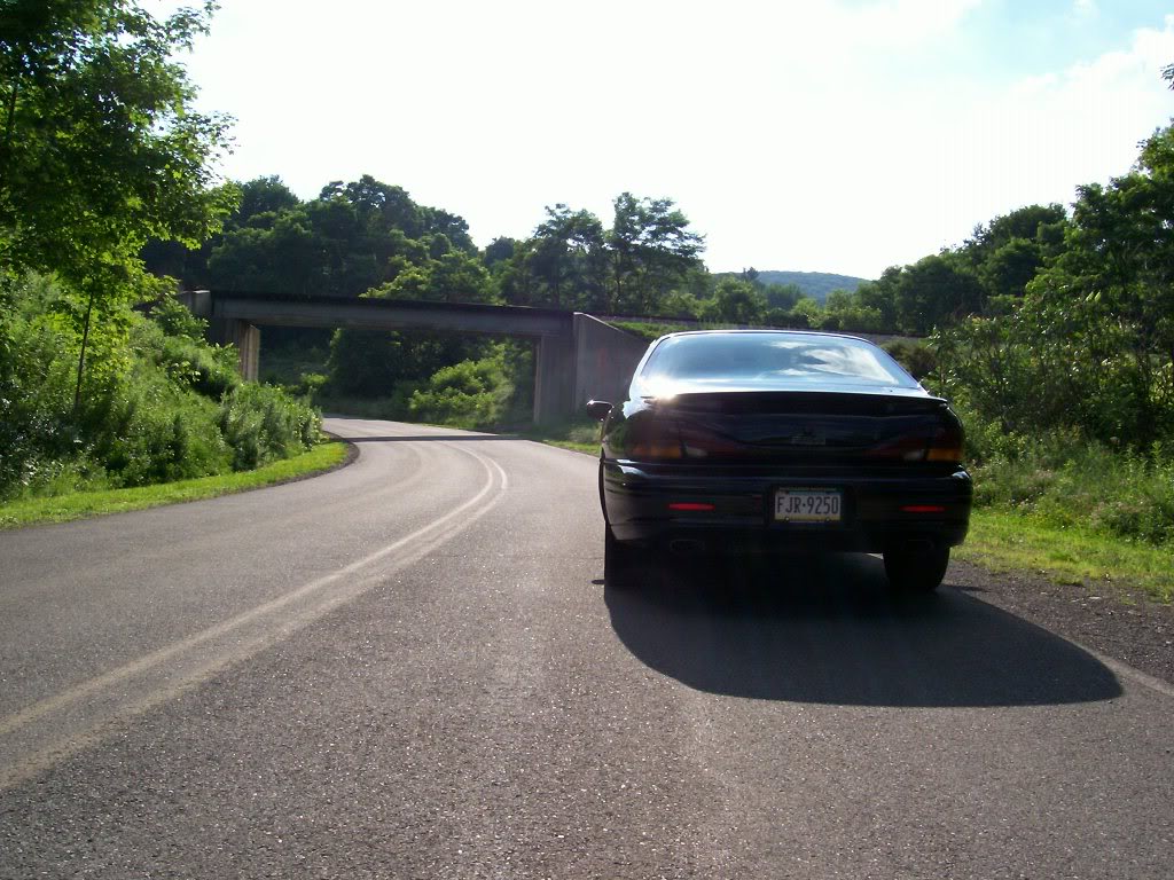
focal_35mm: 34
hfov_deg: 54.0
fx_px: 1153
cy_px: 440
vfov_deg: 41.8
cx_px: 587
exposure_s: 1/501
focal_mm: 5.6
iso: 80
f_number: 5.1
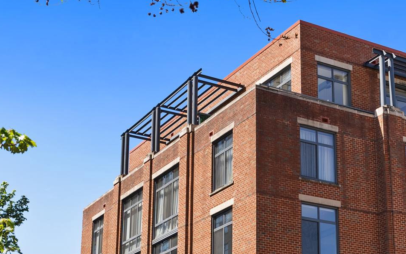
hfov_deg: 29.5
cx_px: 269
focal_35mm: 69
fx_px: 765
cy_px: 217
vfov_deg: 18.6
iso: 320
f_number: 7.1
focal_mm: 31.5
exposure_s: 1/500
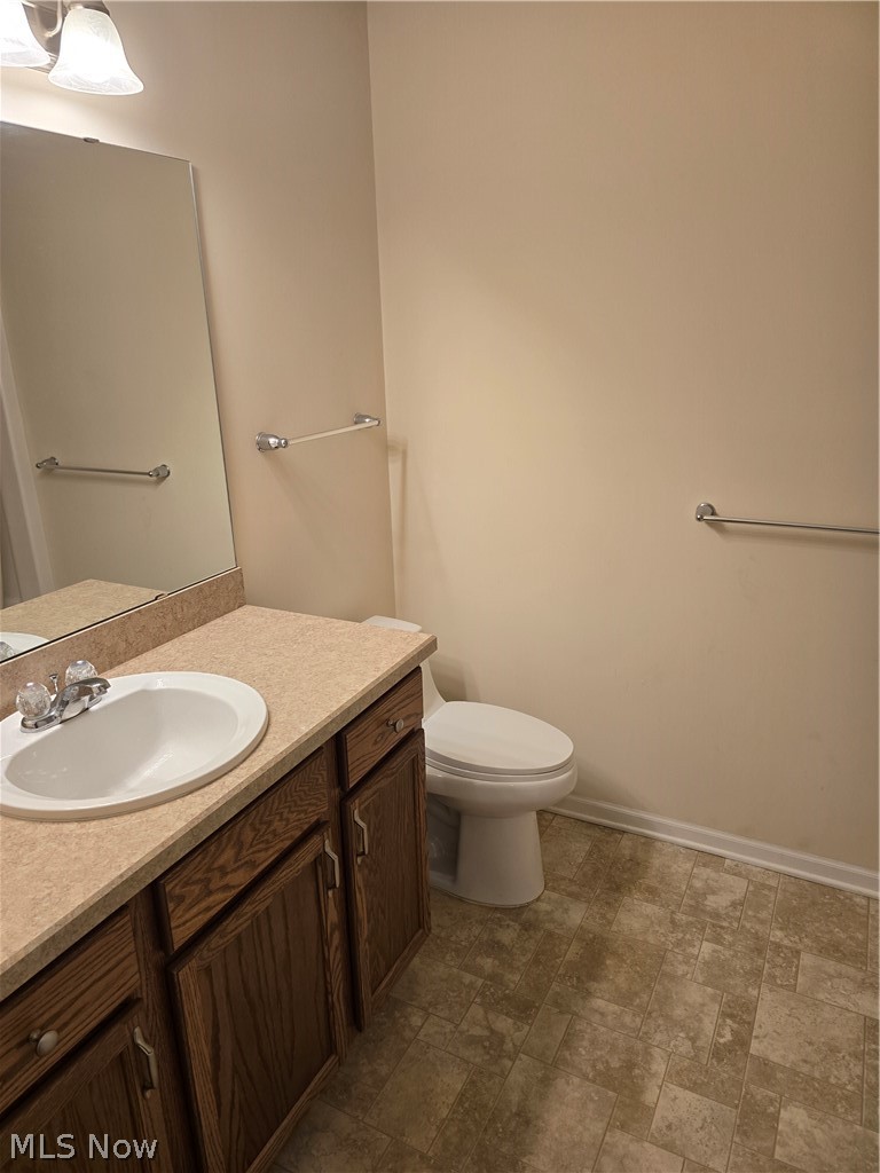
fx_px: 780
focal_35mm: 23
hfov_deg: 58.9
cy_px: 586
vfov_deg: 73.9
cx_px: 440
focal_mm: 6.3
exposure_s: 1/120
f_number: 1.7
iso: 100
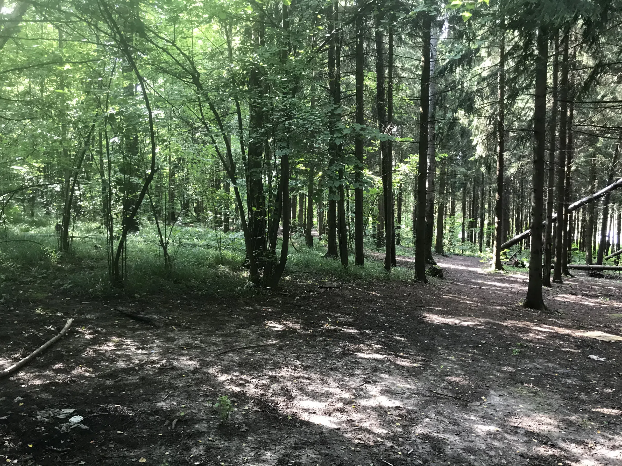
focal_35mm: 28
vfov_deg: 49.7
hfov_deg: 63.4
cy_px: 233
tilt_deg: -1.3
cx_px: 311
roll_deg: +2.7
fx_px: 503
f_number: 1.8
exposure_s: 1/30
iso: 32
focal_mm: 3.99
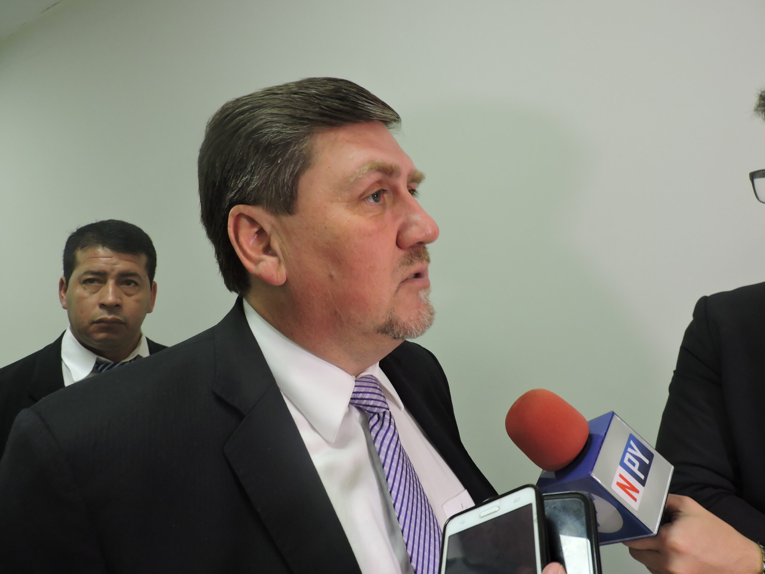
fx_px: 530
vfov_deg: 56.8
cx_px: 382
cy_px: 287
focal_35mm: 24
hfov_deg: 71.6
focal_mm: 4.3
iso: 280
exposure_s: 1/30
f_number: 3
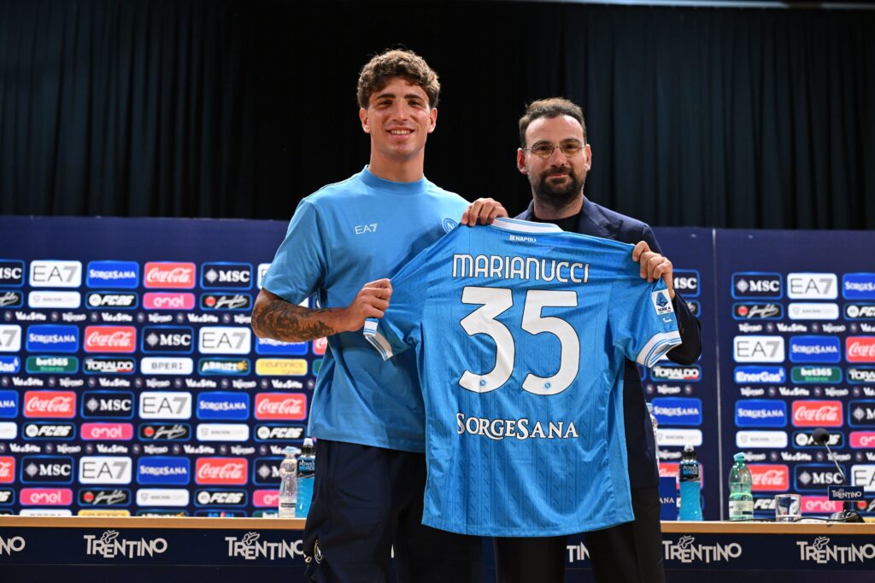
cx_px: 438
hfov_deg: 28.4
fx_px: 1726
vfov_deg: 19.2
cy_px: 292
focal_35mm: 71
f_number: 4
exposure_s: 1/250
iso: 3200
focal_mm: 71
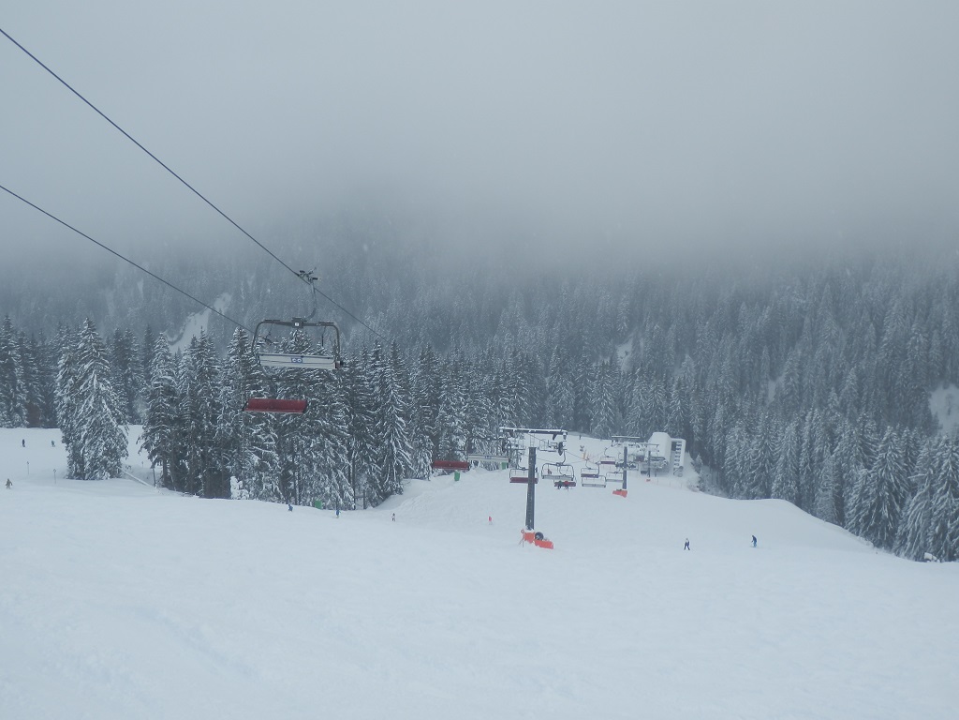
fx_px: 1247
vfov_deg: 32.2
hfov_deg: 42.1
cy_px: 360
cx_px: 480
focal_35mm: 45
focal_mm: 8
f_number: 3.8
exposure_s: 1/400
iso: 80
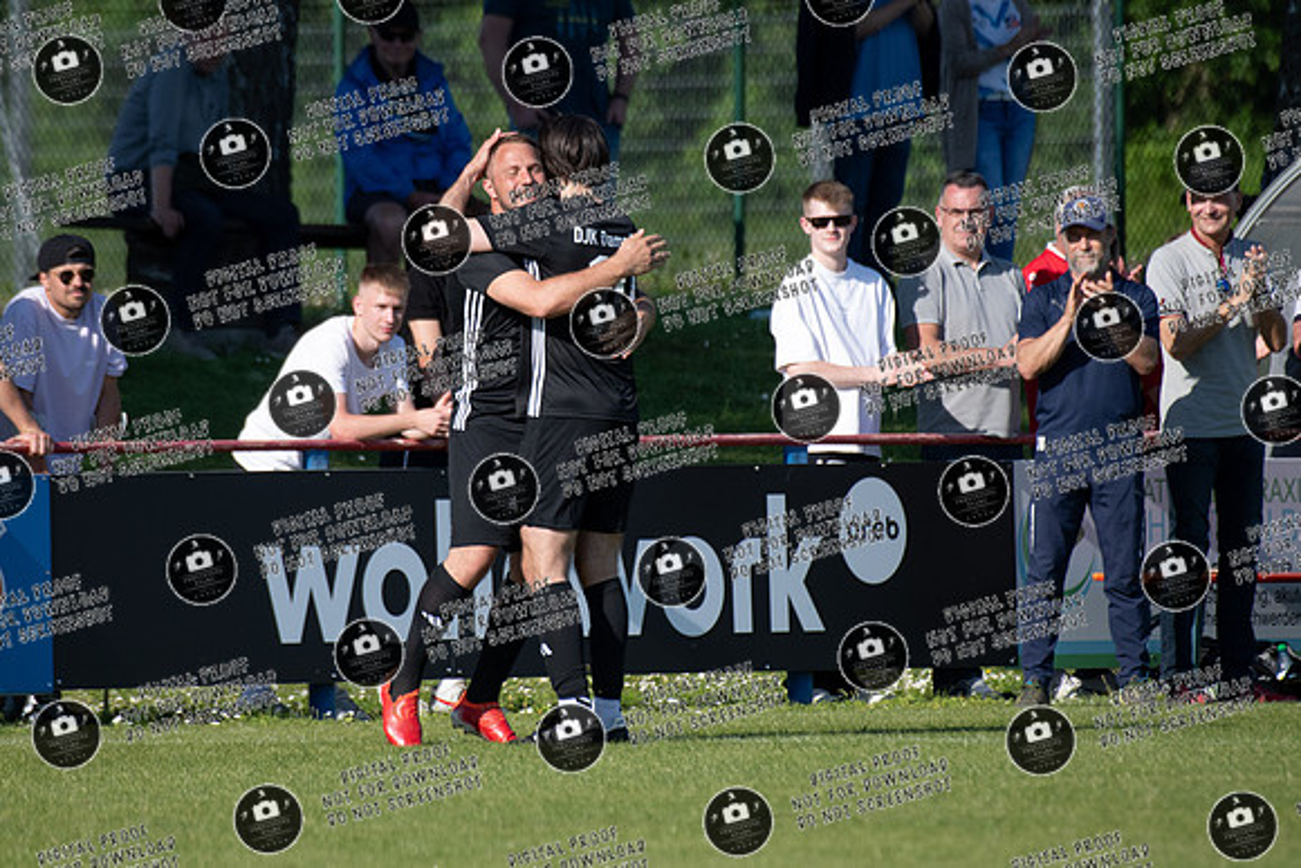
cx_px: 546
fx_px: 21877
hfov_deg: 3.4
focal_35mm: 605
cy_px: 354
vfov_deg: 2.3
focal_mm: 440
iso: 500
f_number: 5.6
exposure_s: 1/1600
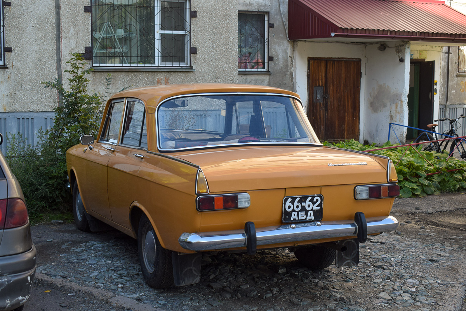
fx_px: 621
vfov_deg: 28.1
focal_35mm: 48
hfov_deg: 41.1
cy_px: 156
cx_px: 233
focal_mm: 32
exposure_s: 1/250
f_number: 6.3
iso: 200
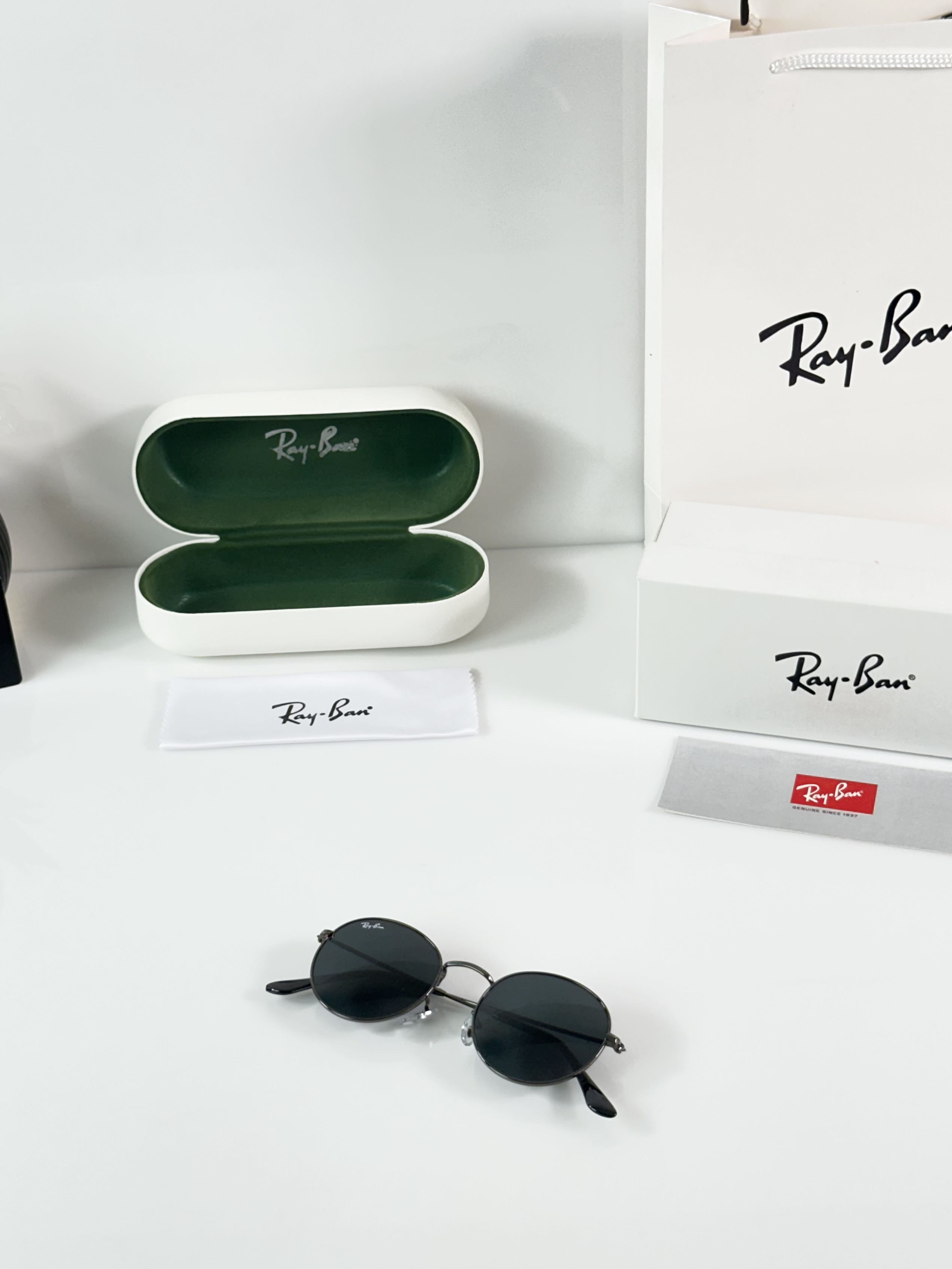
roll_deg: +3.2
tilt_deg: -35.8
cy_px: 672
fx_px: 2090
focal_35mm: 57
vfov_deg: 33.8
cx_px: 428
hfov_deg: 25.7
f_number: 1.78
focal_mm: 6.86
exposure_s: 1/100
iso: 80
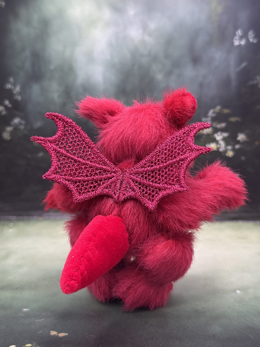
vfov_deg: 39.7
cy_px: 174
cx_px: 130
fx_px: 481
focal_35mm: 48
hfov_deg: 30.3
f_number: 1.78
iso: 80
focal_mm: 6.76
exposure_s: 1/121
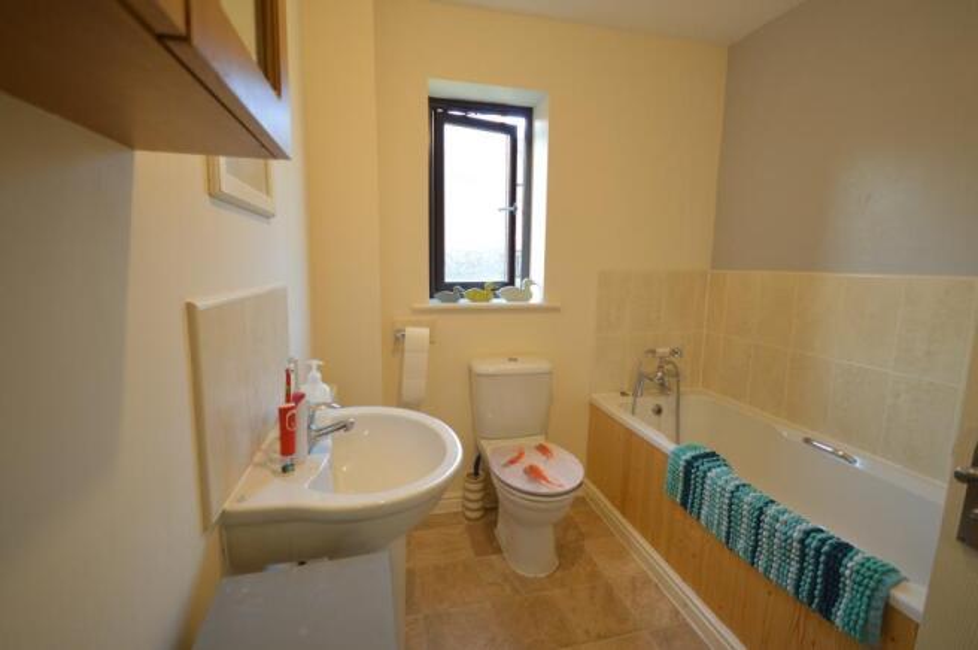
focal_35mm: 15
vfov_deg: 77.2
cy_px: 325
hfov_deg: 100.4
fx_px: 407
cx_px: 489
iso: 800
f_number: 4
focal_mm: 10
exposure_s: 1/60
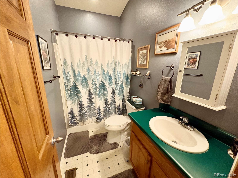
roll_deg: -0.2
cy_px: 89
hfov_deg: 102.1
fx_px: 96
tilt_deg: -14.3
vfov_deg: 85.7
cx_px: 119
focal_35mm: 14
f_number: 2.2
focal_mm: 2.22
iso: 800
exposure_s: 1/60
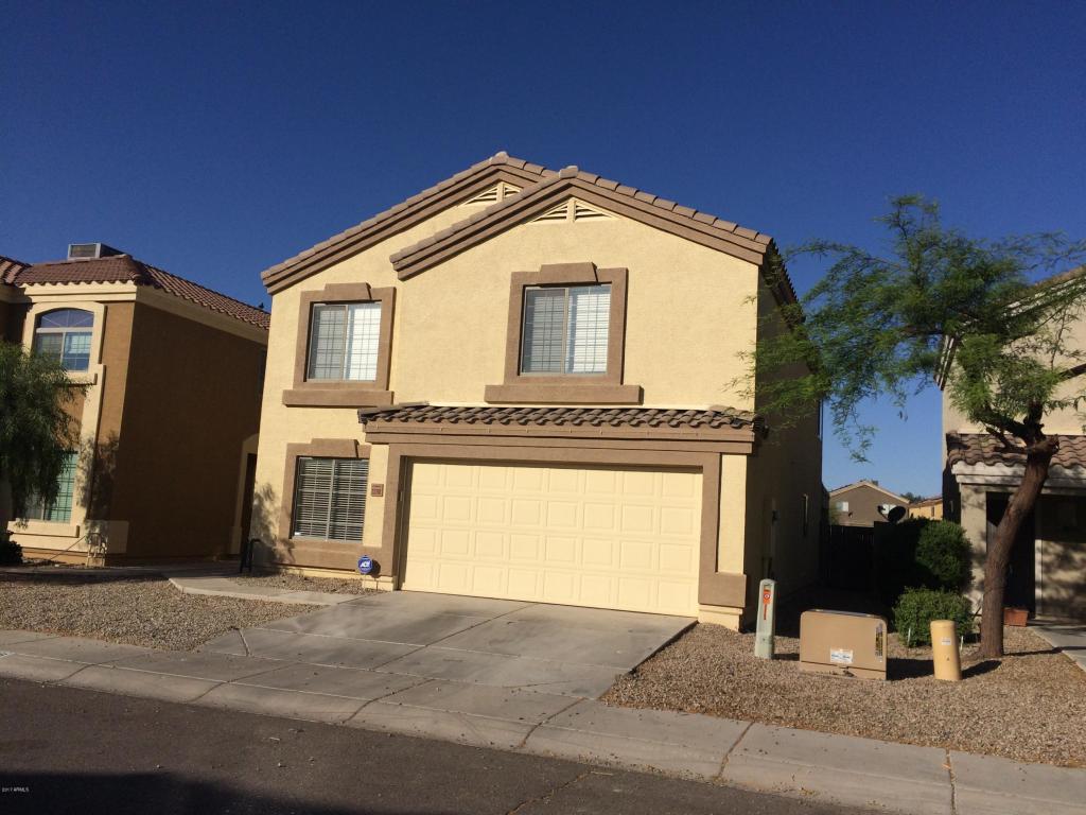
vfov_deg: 48.2
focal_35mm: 29
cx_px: 543
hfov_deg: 61.7
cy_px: 408
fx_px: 910
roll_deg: -3.4
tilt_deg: +5.2
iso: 32
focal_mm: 4.15
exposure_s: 1/5882
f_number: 2.2
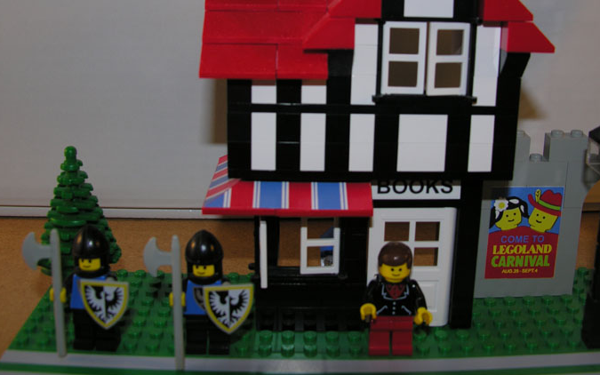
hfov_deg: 45.2
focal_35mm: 44
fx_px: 720
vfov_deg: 28.9
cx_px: 316
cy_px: 110
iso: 50
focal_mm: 8.9
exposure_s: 1/60.1
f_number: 2.8
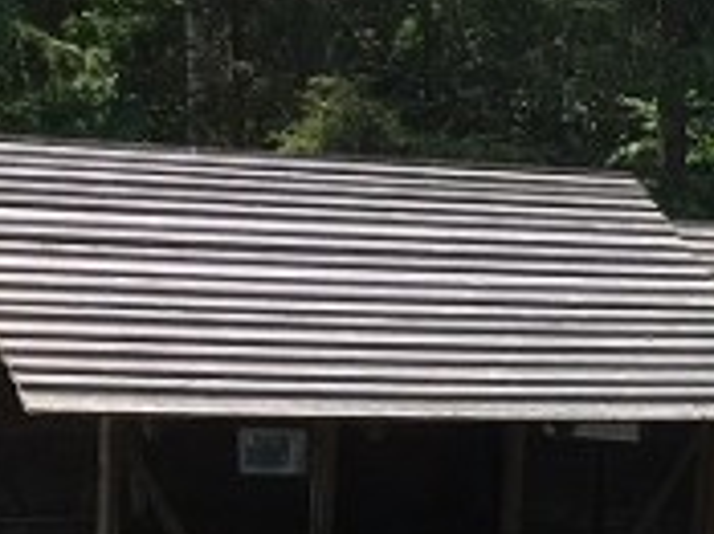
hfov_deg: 11.7
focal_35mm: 149
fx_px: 3071
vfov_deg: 9.9
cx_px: 1477
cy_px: 565
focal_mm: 4.15
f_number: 2.2
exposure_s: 1/718
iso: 25
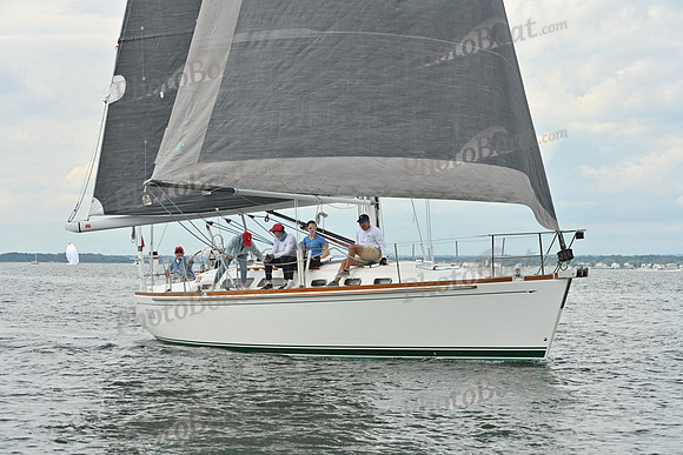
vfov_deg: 14.0
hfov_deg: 20.8
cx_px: 342
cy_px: 228
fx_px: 1860
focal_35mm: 98
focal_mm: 98
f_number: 8
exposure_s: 1/1250
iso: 320
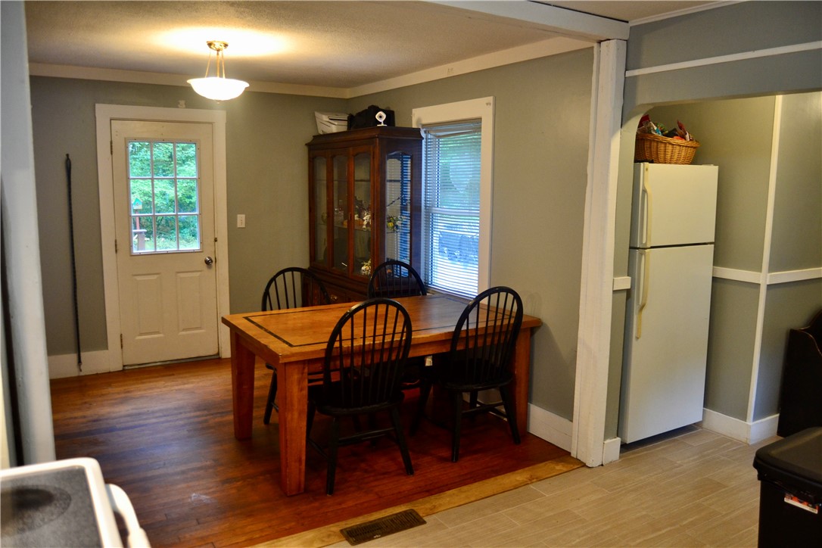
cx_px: 411
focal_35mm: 27
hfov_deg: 67.4
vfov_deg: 47.9
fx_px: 616
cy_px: 274
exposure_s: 1/50
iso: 800
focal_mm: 18
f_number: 3.5
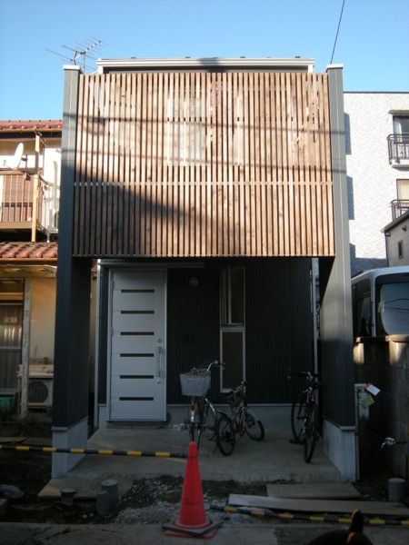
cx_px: 204
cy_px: 272
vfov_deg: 49.0
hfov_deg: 37.7
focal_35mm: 38
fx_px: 599
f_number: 3.2
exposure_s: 1/203
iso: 64
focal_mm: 6.3
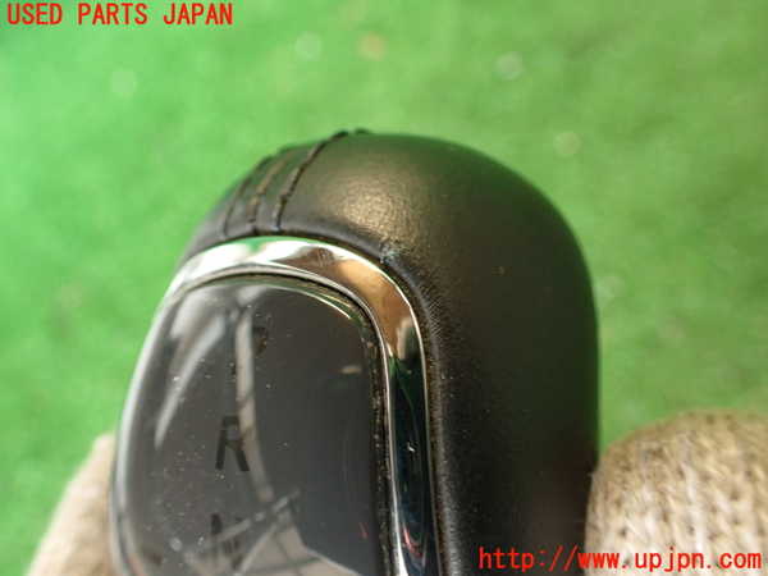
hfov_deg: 60.0
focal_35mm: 30
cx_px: 384
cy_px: 288
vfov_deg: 46.8
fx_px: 666
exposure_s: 1/30
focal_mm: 5.4
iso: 250
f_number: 2.3
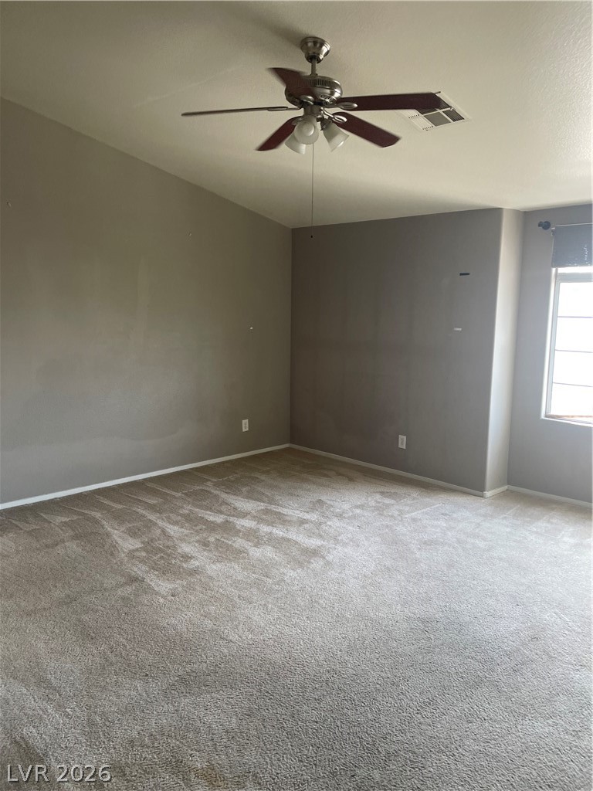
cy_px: 396
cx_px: 296
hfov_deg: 53.1
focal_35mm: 26
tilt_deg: -6.0
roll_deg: +0.4
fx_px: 594
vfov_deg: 67.3
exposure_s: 1/120
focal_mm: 4.2
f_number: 1.6
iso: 100
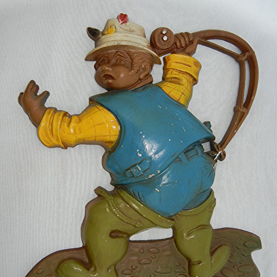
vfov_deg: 45.9
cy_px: 160
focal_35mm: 36
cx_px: 139
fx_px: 326
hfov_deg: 46.0
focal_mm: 5.4
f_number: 3.5
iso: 200
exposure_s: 1/30
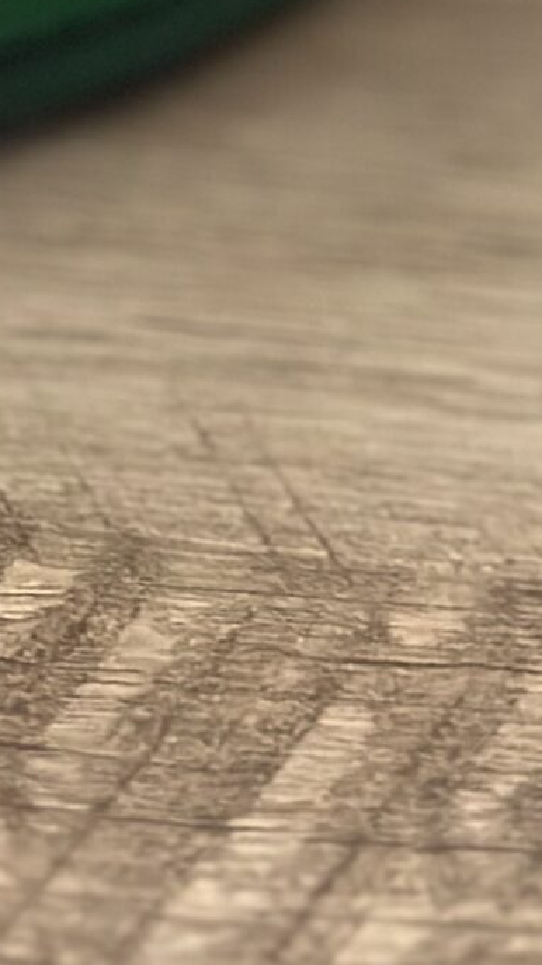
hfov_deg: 6.1
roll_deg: +2.6
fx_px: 4986
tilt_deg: -22.9
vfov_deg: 10.7
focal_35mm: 195
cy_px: -469
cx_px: -390
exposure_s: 1/40
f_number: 1.78
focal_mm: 6.86
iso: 500
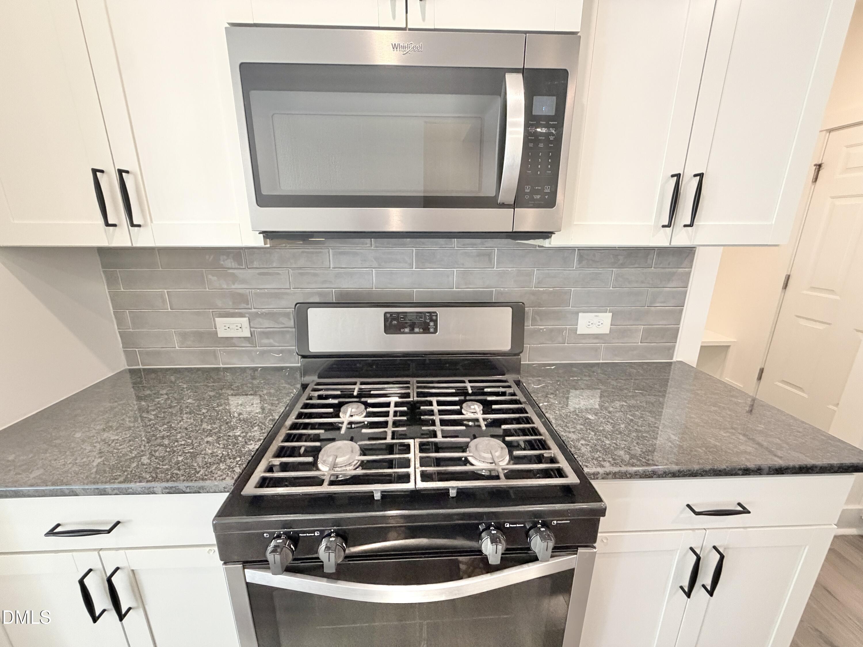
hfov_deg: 102.1
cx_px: 432
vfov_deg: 85.7
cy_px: 324
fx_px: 349
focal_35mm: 14
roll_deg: -1.4
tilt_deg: -15.2
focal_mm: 2.22
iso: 400
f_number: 2.2
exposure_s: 1/60
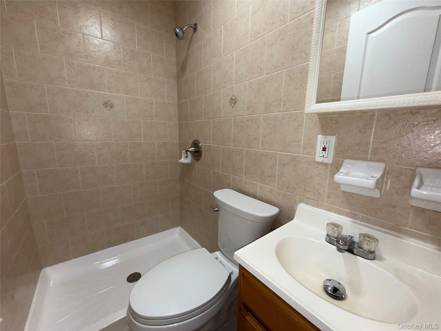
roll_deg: -0.6
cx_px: 220
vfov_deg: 85.7
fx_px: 178
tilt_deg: -10.0
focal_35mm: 14
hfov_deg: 102.1
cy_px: 166
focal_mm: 2.22
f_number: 2.2
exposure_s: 1/120
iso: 100
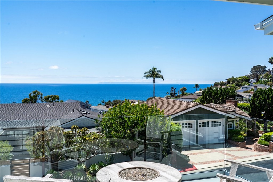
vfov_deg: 40.0
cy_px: 91
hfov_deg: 57.2
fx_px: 250
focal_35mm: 33
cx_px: 136
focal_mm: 33
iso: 640
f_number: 13
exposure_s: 1/400
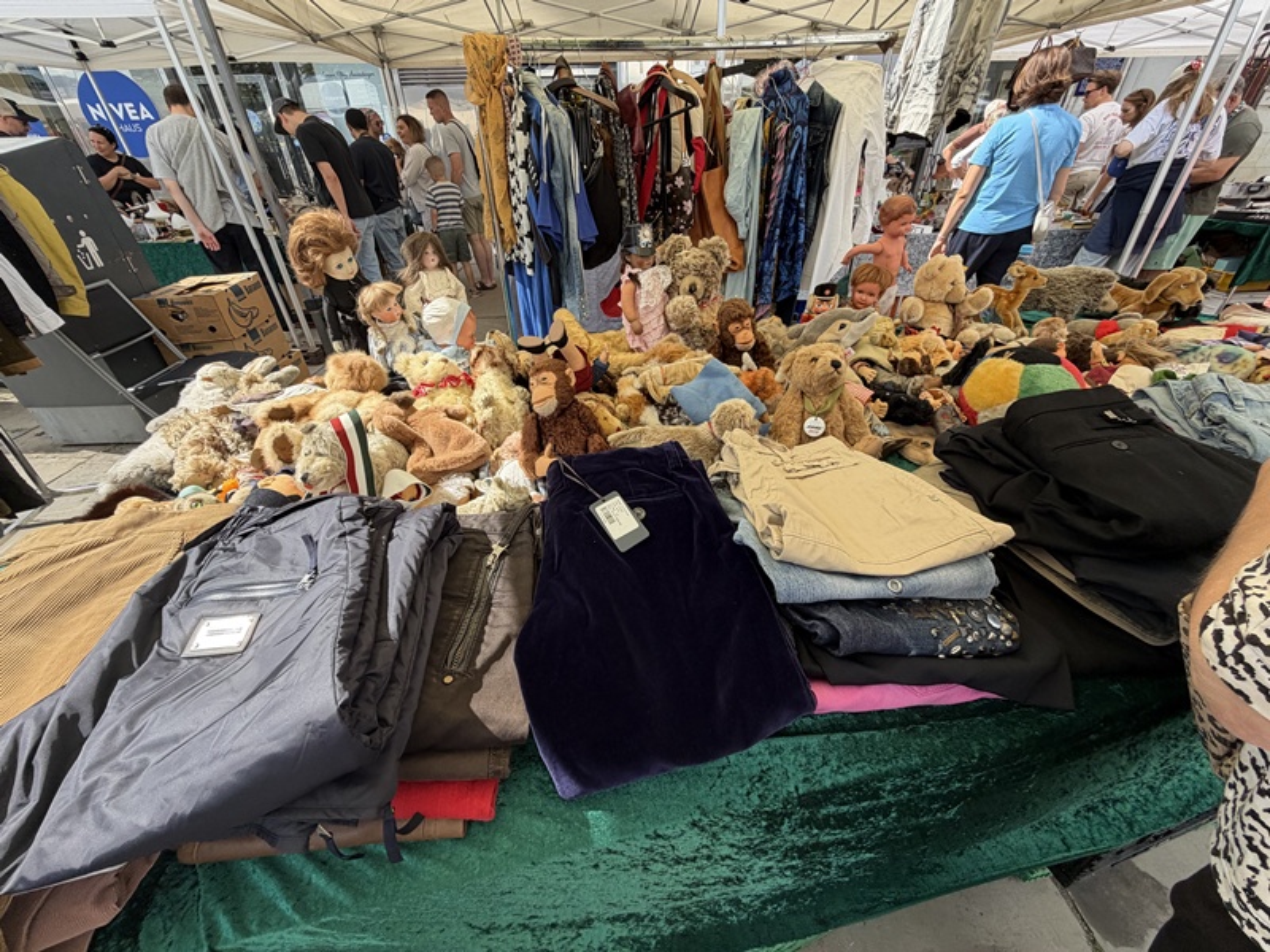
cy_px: 476
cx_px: 635
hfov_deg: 102.1
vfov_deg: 85.7
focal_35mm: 14
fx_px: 514
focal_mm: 2.22
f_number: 2.2
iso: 40
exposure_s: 1/535
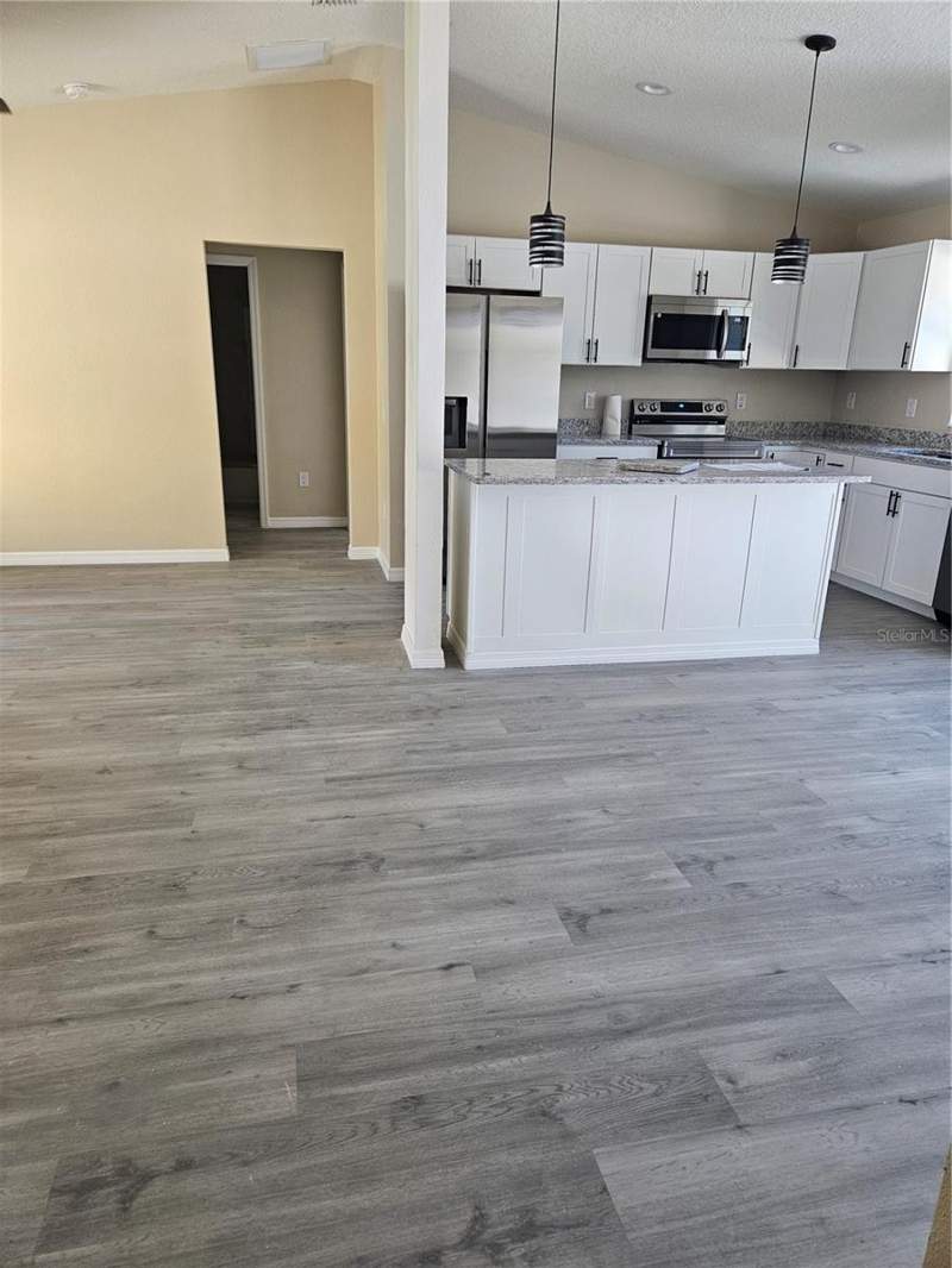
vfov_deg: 73.9
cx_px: 476
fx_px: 843
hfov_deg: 58.9
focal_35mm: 23
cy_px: 634
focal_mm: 5.4
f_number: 1.8
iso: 100
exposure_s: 1/120
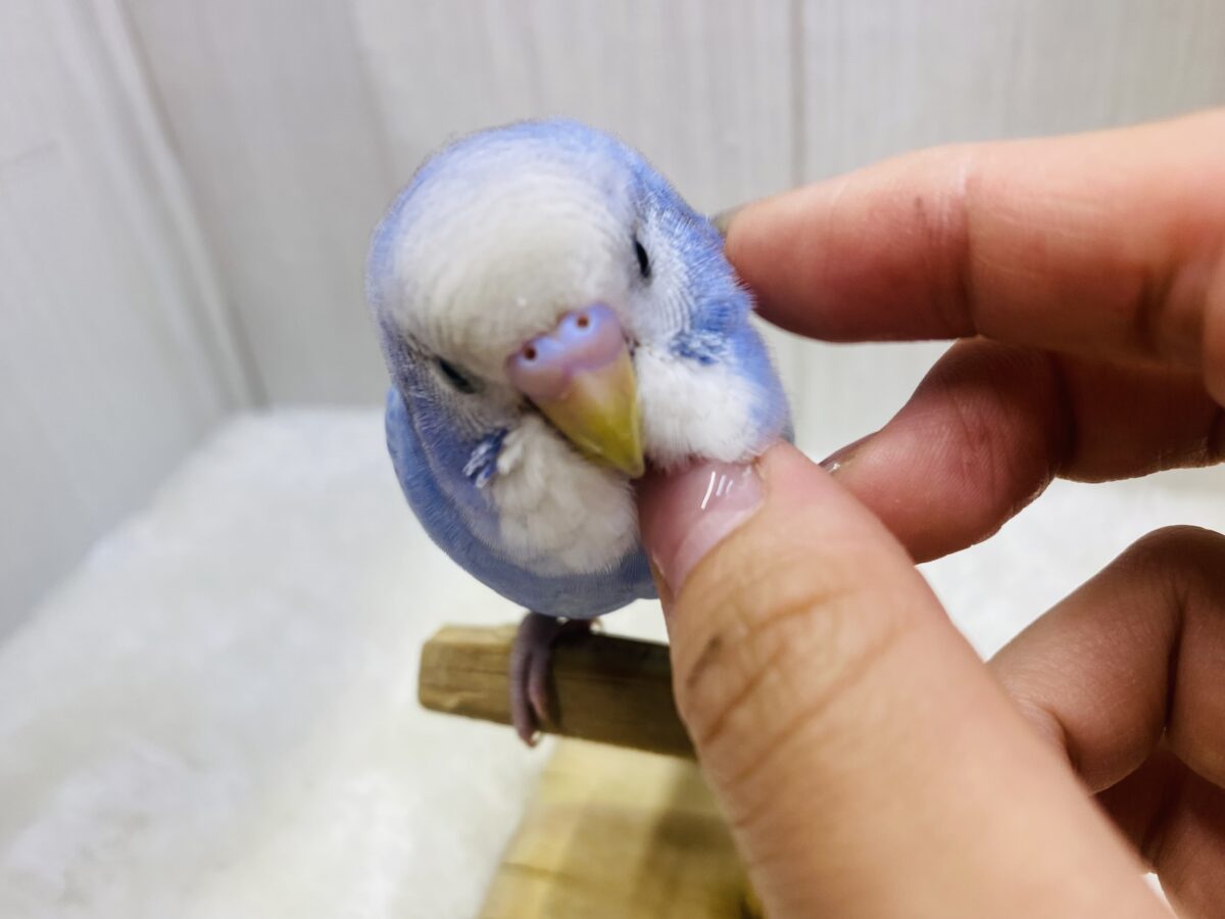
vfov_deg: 54.9
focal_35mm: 25
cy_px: 460
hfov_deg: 69.4
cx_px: 612
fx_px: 885
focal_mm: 4.25
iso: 80
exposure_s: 1/100
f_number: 1.8
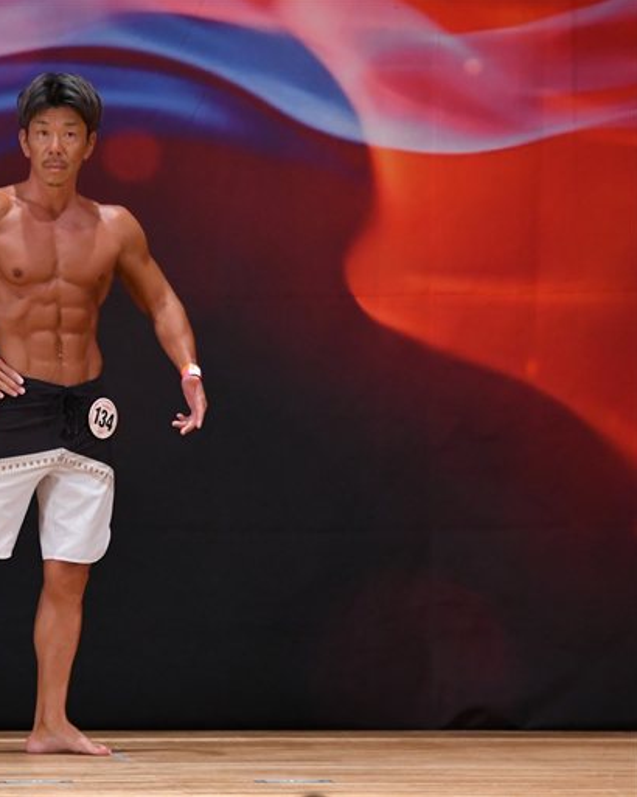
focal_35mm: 404
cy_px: 398
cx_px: 37
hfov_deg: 3.8
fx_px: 9526
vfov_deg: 4.8
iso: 3200
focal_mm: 190
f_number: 5.6
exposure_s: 1/400
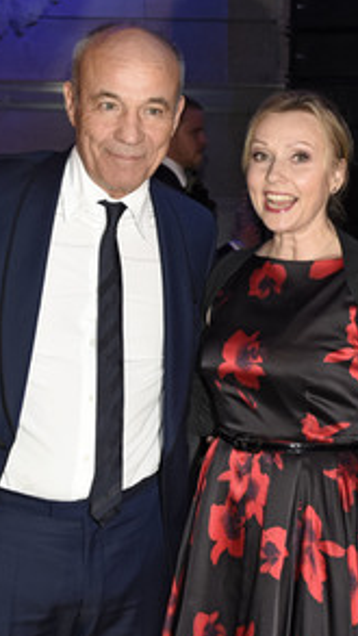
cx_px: 179
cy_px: 317
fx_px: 978
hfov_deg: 20.7
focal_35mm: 58
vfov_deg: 36.0
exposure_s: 1/50
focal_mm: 24
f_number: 5
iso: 640
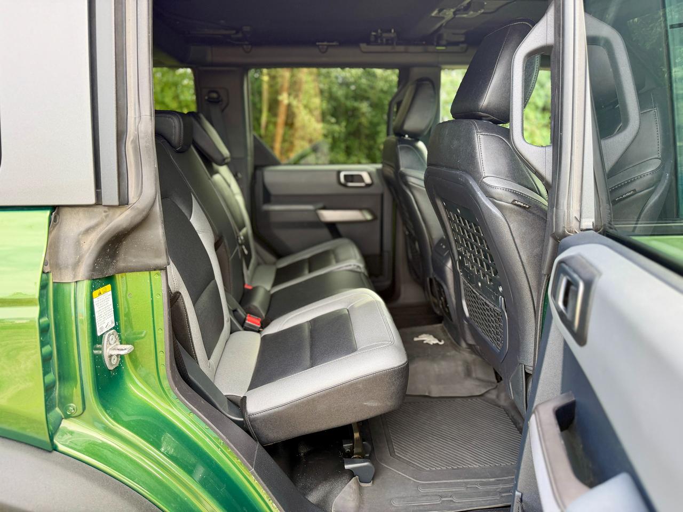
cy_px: 256
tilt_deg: -14.2
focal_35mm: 24
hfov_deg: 71.6
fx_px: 474
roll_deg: +0.6
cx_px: 342
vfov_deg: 56.8
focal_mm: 6.76
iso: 100
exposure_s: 1/121
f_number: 1.78
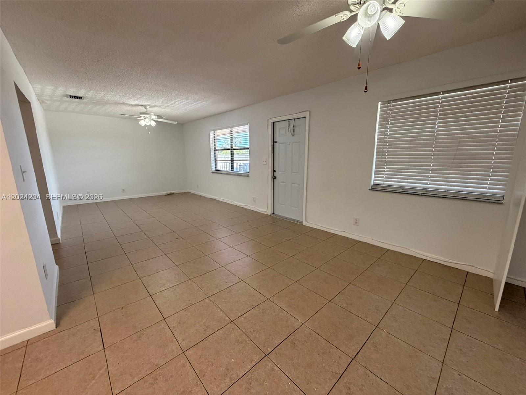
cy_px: 198
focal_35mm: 14
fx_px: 213
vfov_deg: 85.7
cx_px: 263
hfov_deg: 102.1
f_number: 2.2
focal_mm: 2.22
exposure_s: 1/120
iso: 200
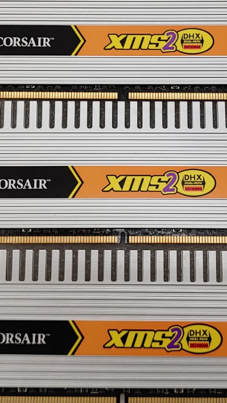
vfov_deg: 28.7
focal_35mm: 73
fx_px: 781
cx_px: 140
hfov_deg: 16.5
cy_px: 121
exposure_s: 1/279
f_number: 1.8
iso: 50
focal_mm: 4.36
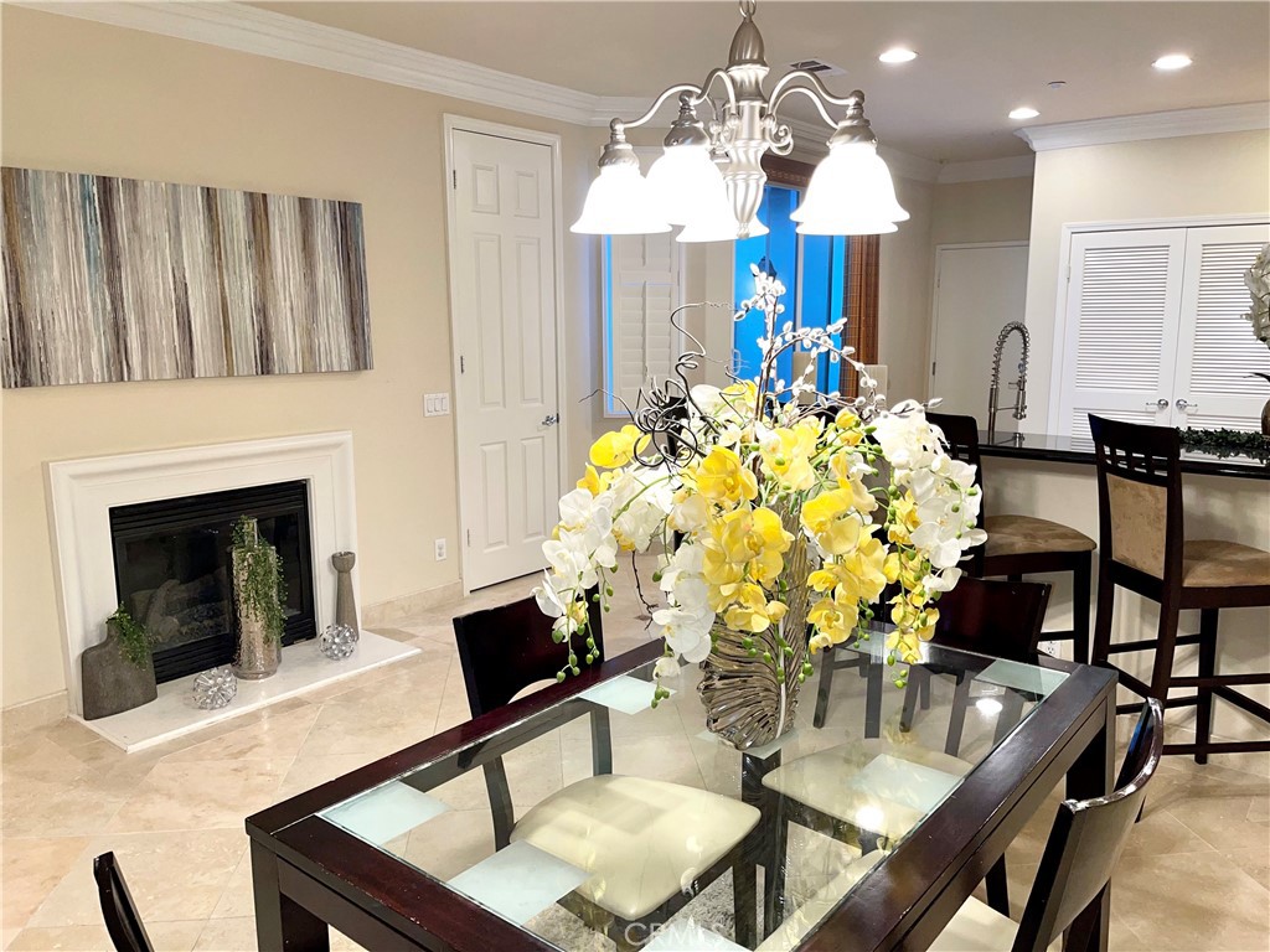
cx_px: 635
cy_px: 476
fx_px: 954
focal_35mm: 26
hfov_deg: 67.3
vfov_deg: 53.1
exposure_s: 1/40
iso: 32
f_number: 1.6
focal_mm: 5.1
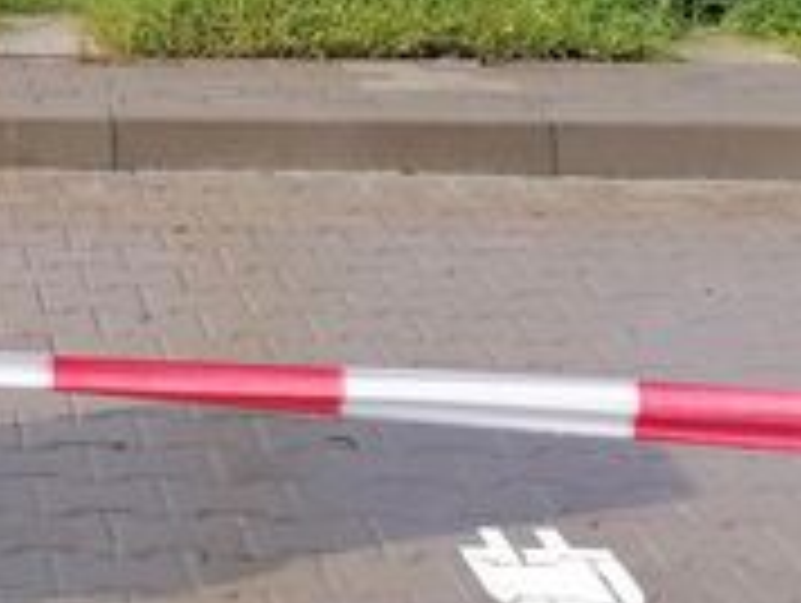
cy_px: -243
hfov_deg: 16.5
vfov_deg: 12.8
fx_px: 2572
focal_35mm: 111
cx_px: -320
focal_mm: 5.3
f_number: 1.8
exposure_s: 1/1433
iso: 50
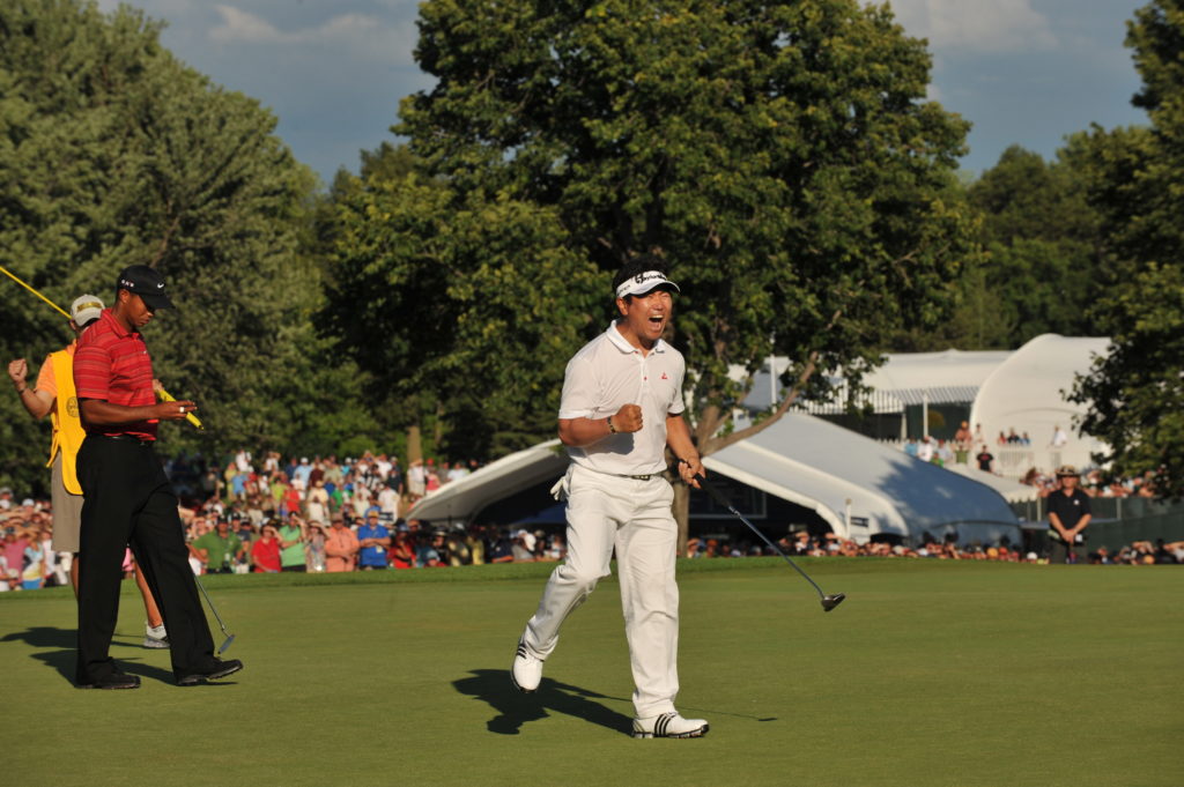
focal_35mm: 155
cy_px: 394
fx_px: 5094
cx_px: 592
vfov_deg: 8.8
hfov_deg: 13.3
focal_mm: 155
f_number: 9
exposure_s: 1/2000
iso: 400
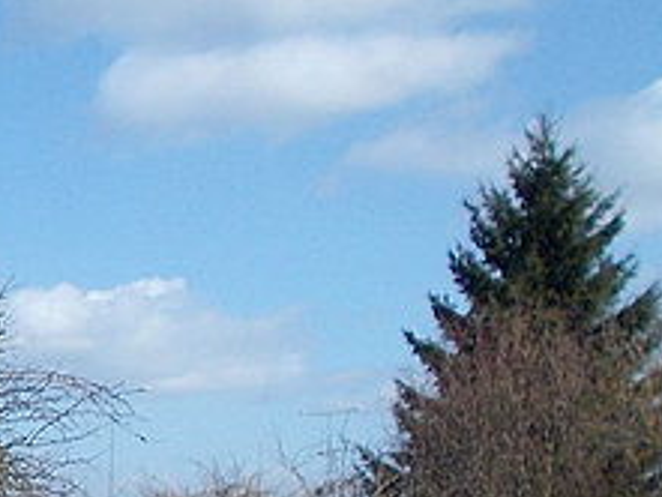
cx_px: -506
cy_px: 597
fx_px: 2334
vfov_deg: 11.9
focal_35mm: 122
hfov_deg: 14.3
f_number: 8.6
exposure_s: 1/160
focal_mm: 5.3
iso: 80
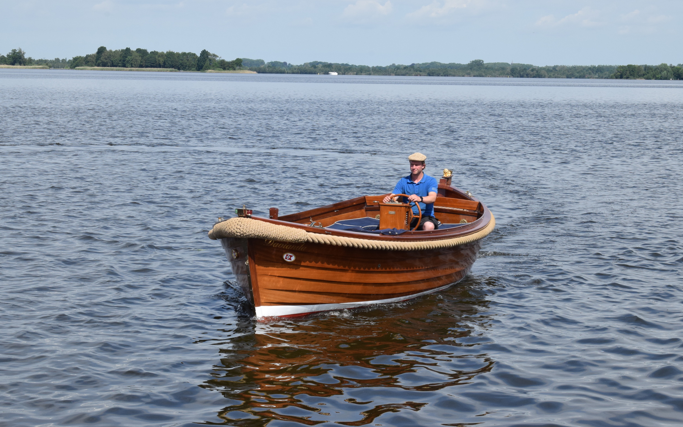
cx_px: 342
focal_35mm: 85
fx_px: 1573
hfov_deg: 24.5
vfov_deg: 15.5
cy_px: 217
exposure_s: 1/400
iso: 640
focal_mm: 55
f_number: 18
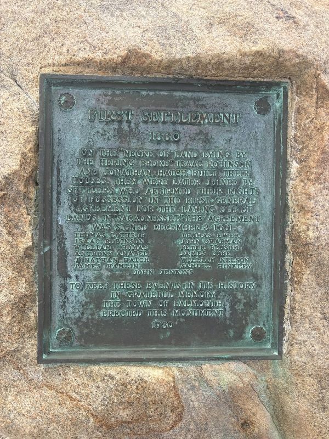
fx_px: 329
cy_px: 220
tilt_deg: -52.0
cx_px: 164
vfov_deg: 67.3
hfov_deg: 53.1
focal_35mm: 26
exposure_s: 1/2451
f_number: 1.6
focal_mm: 5.96
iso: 50
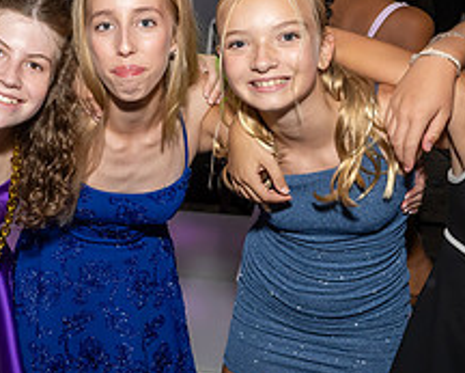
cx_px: 80
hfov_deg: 29.2
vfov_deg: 24.2
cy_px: 187
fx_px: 867
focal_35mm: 63
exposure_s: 1/250
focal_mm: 17
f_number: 7.1
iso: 1000
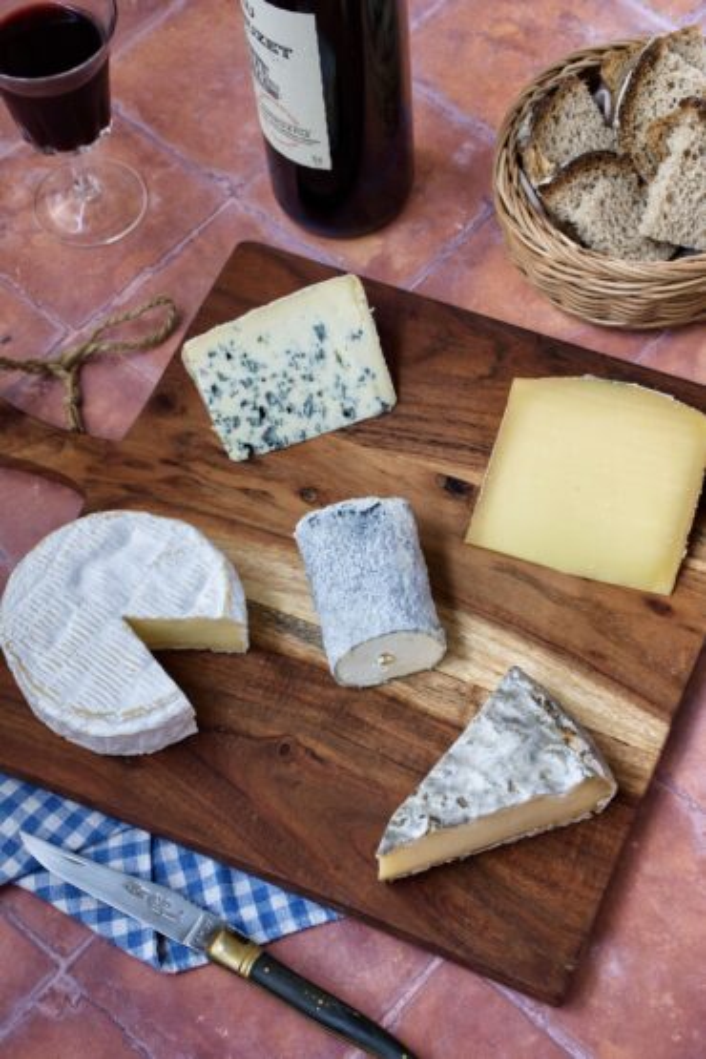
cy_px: 530
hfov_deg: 20.2
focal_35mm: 68
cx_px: 353
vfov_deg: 29.9
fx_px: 1985
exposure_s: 1/80
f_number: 6.3
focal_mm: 45
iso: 800
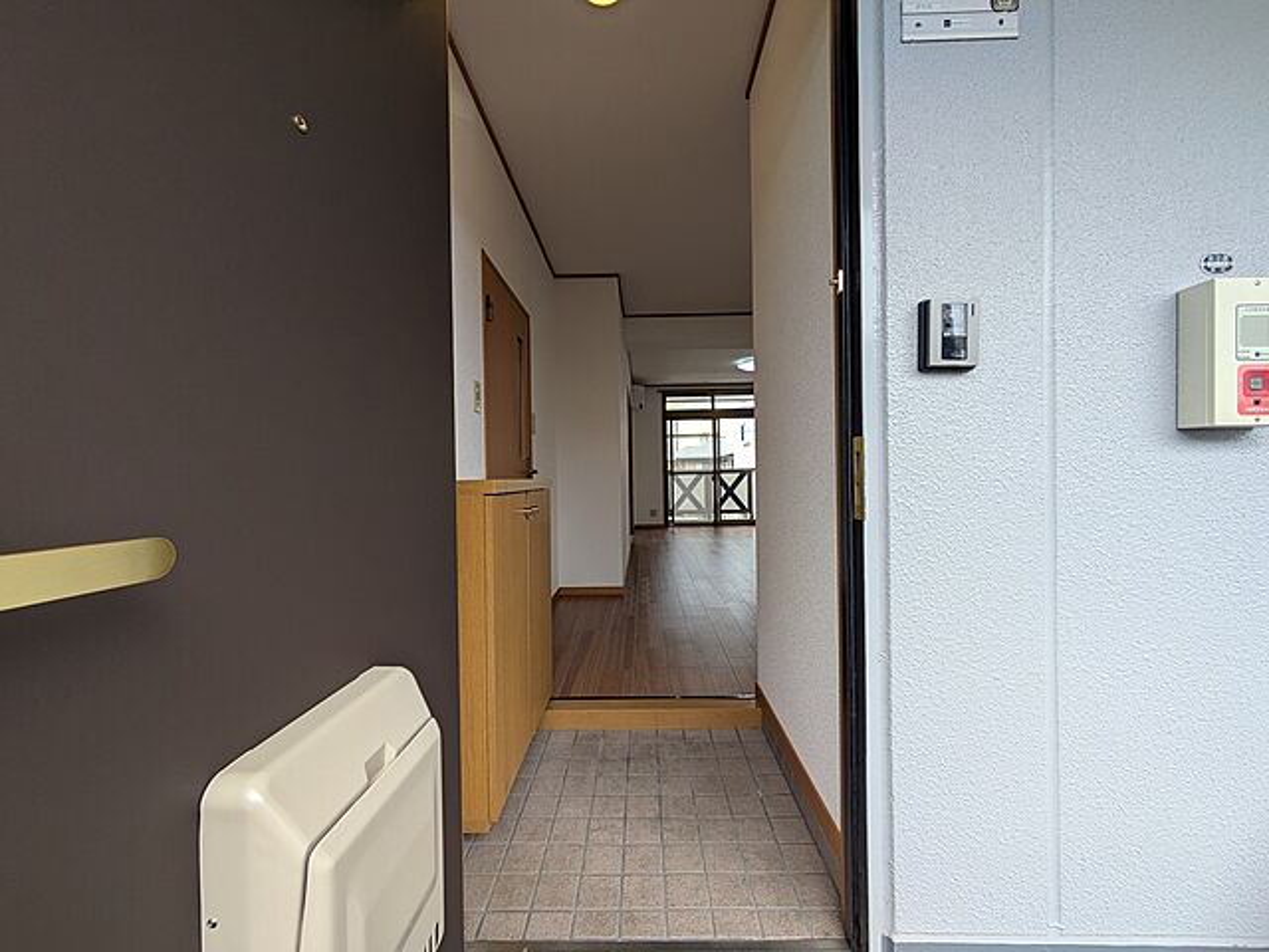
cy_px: 476
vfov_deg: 85.7
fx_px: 513
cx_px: 634
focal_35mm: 14
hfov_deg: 102.1
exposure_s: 1/221
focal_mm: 1.83
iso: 49
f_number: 2.2
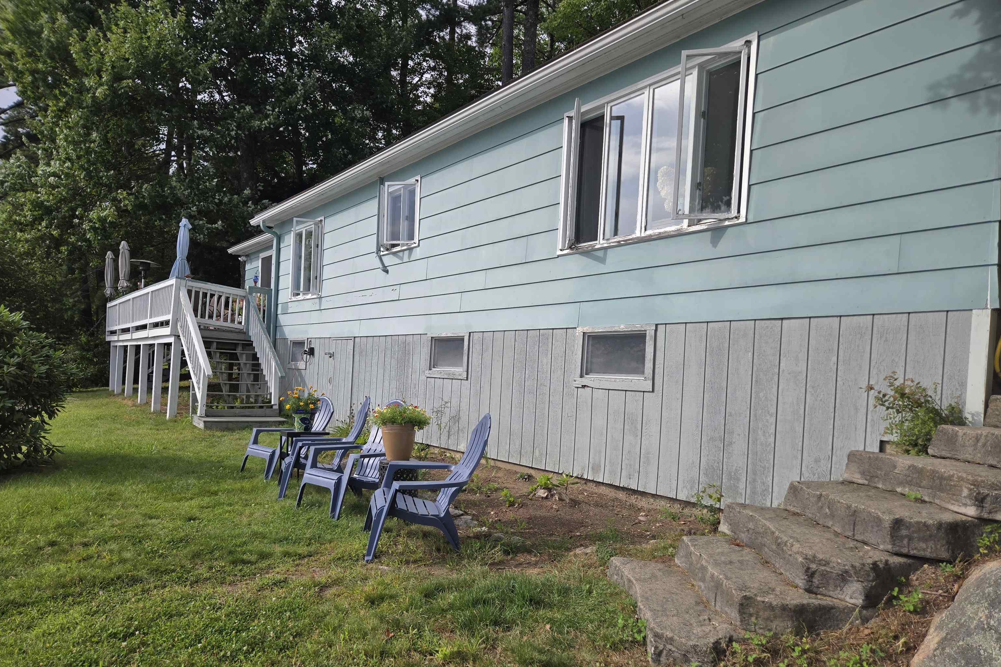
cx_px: 500
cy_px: 366
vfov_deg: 53.0
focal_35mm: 24
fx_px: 667
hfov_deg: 73.7
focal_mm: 5.4
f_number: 1.8
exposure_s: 1/1632
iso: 25
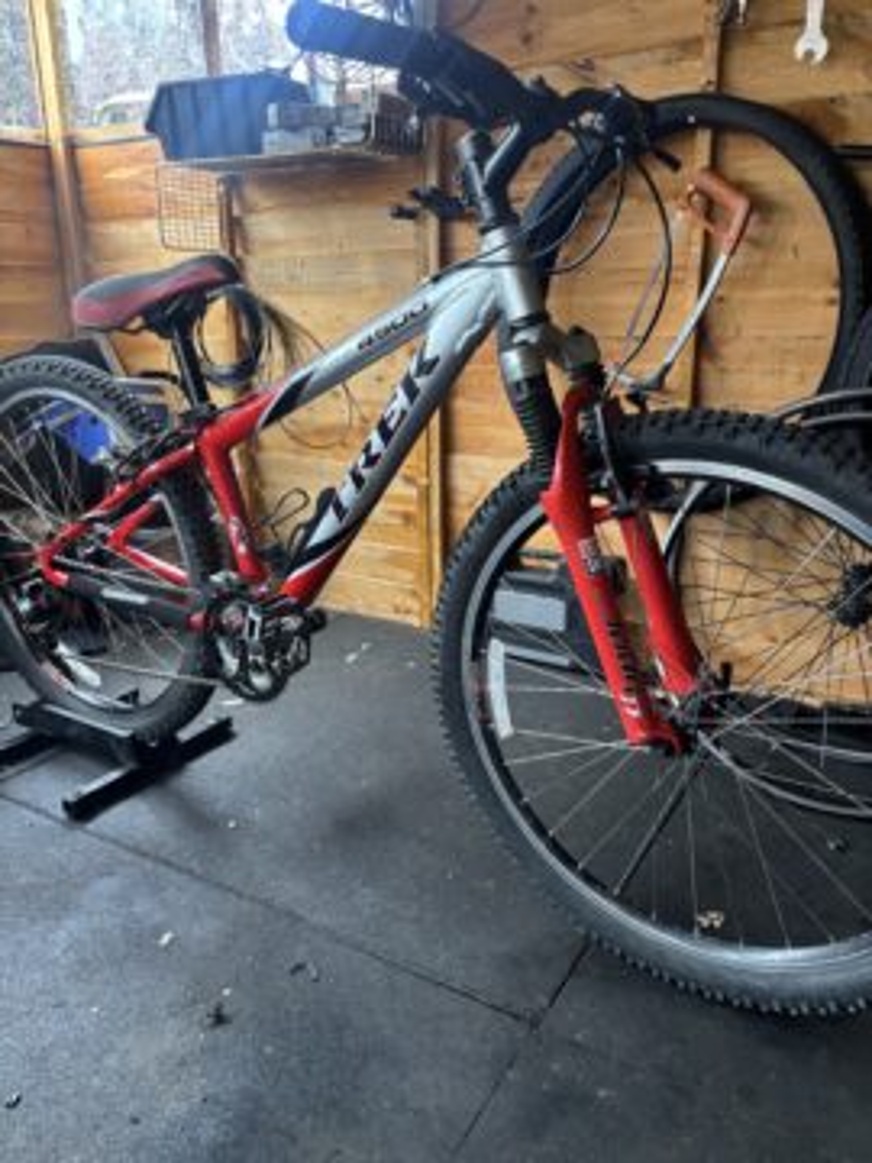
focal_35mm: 26
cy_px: 582
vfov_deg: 67.3
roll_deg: +0.3
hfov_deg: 53.1
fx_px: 873
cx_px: 436
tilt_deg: -17.8
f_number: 1.6
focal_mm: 5.96
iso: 250
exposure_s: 1/50
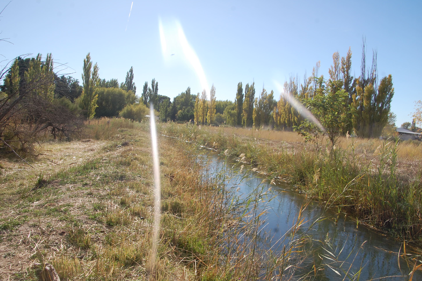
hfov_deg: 57.9
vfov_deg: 40.5
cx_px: 212
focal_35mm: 33
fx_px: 381
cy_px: 142
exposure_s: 1/320
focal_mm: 21
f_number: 9
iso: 200
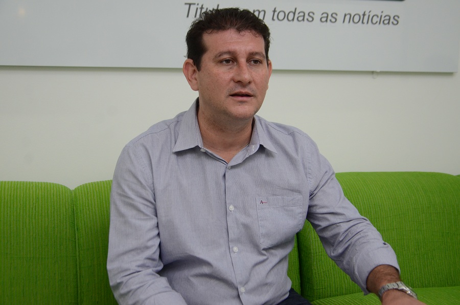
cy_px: 152
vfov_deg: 22.5
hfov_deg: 33.5
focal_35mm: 60
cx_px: 230
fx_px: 765
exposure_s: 1/125
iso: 1250
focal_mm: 40
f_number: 4.5
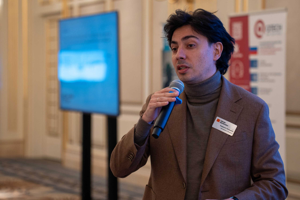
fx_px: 933
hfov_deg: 18.3
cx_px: 150
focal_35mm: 112
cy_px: 100
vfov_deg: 12.2
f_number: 2.8
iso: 400
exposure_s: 1/200
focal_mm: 75
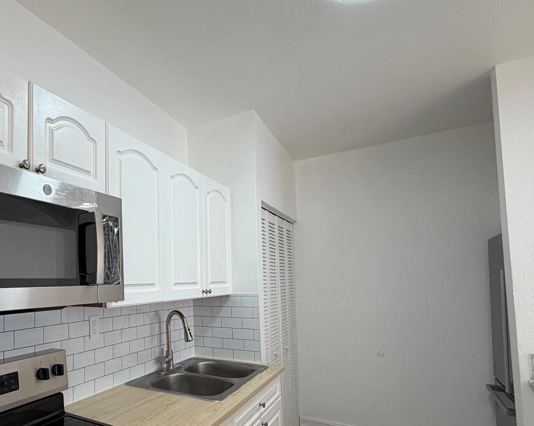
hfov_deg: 67.8
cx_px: 131
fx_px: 363
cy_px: 266
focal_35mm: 23
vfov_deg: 60.1
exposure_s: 1/120
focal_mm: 2.22
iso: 125
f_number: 2.2
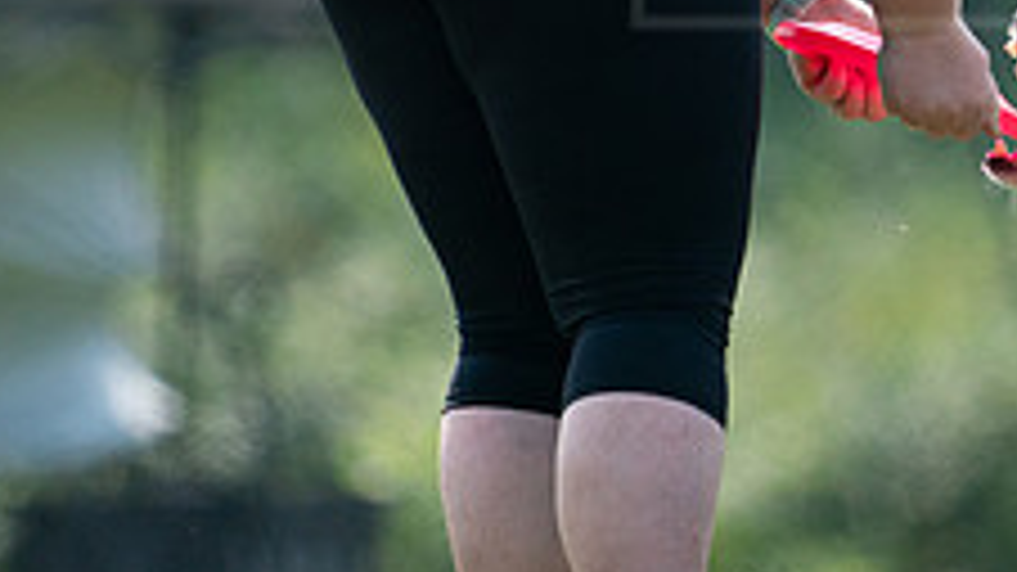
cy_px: -43
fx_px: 40548
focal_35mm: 1504
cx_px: 1062
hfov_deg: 1.4
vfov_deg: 0.8
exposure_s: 1/4000
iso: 2000
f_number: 6.3
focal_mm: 559
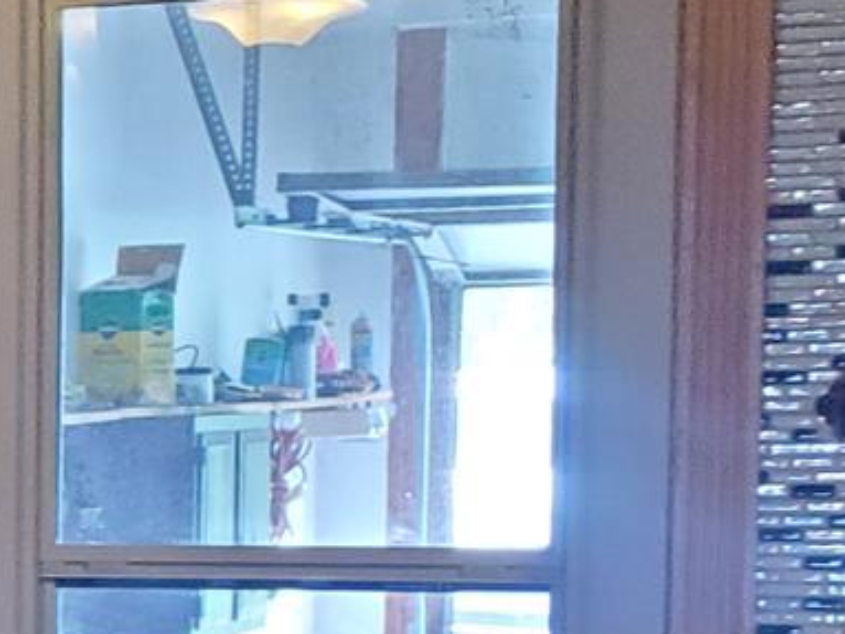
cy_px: 649
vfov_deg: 10.6
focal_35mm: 139
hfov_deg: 11.3
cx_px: -1322
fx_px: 3392
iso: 400
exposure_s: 1/39
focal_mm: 4.3
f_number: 1.5
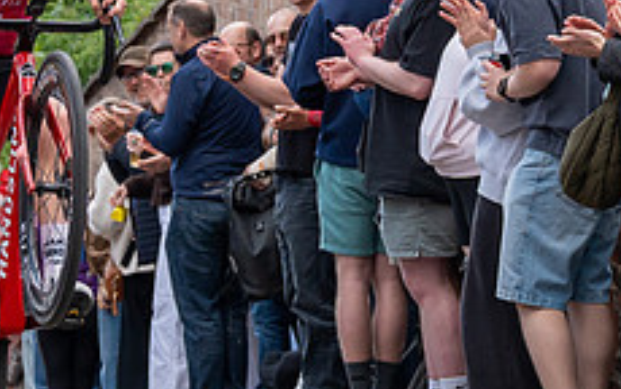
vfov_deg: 4.2
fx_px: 5317
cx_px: 157
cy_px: -290
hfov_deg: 6.7
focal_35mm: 314
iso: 400
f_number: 5
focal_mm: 70
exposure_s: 1/1000
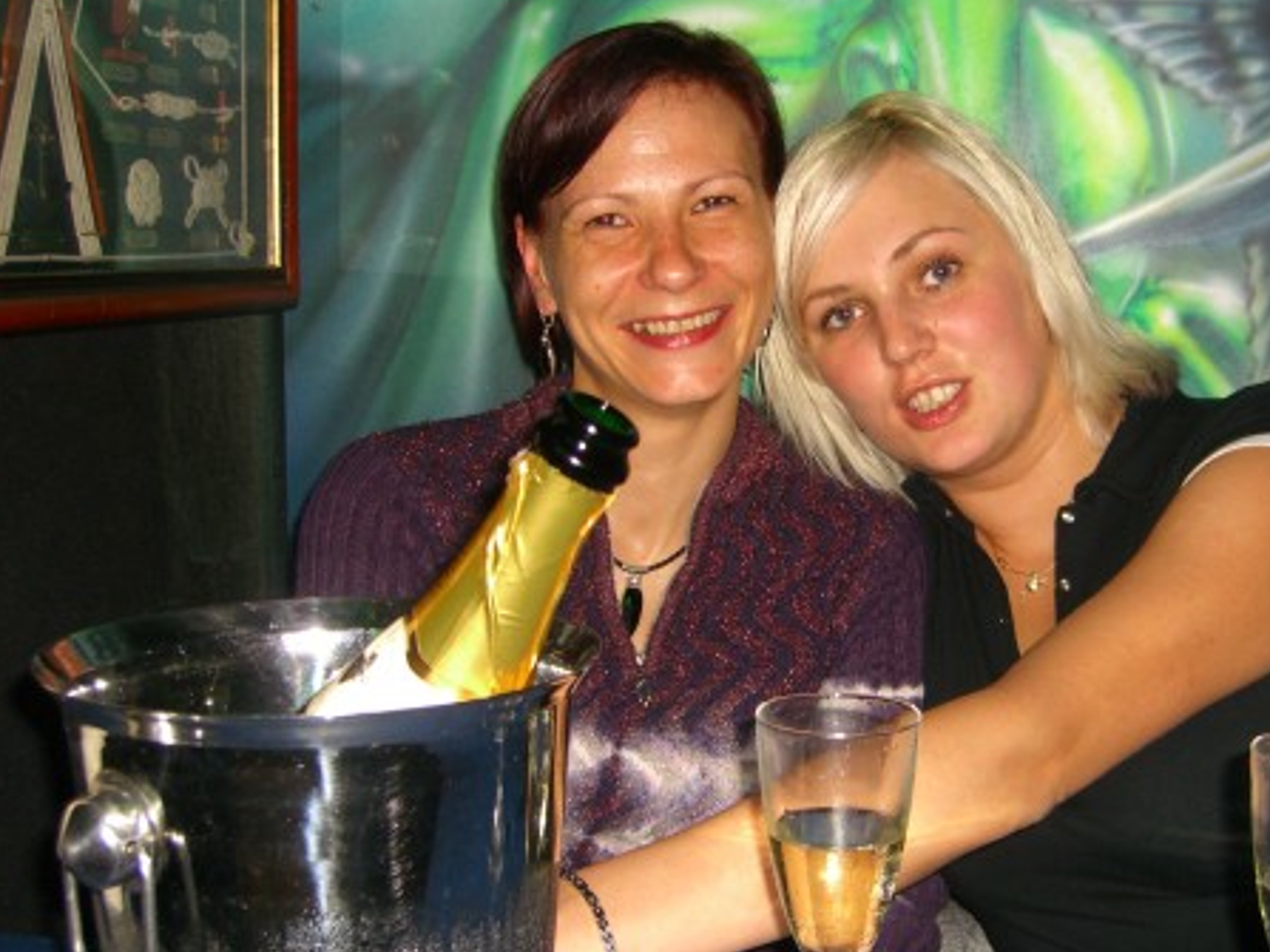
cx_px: 815
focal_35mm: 51
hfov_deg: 37.2
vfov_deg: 28.5
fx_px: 1871
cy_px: 503
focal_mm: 7.9
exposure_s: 1/60
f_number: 2.8
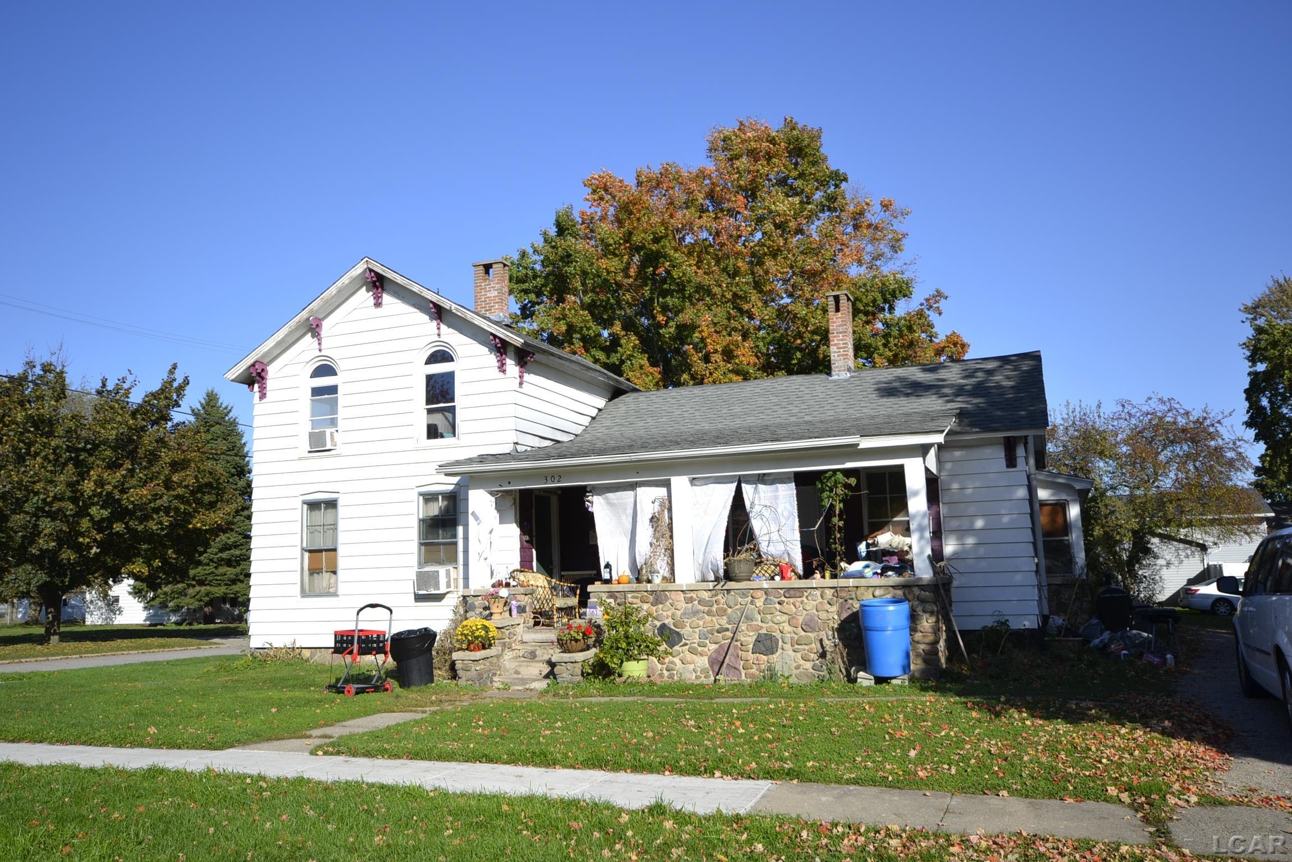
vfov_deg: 43.6
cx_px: 646
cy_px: 431
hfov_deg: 61.9
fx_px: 1077
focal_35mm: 30
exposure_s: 1/200
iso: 100
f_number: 7.1
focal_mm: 20
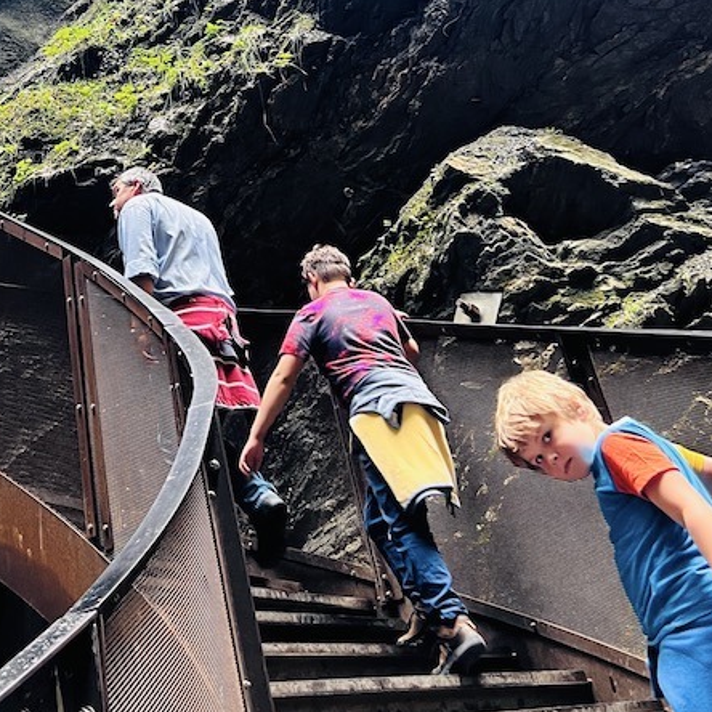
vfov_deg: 30.8
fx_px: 1233
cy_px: 71
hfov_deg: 31.5
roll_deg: +8.9
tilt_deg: +34.8
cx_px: 156
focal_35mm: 53
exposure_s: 1/68
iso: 125
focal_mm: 5.7
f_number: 1.5
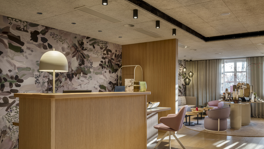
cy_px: 89
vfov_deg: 34.5
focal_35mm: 34
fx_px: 238
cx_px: 131
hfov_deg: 58.0
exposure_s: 1/1.25
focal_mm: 32
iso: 80
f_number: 14
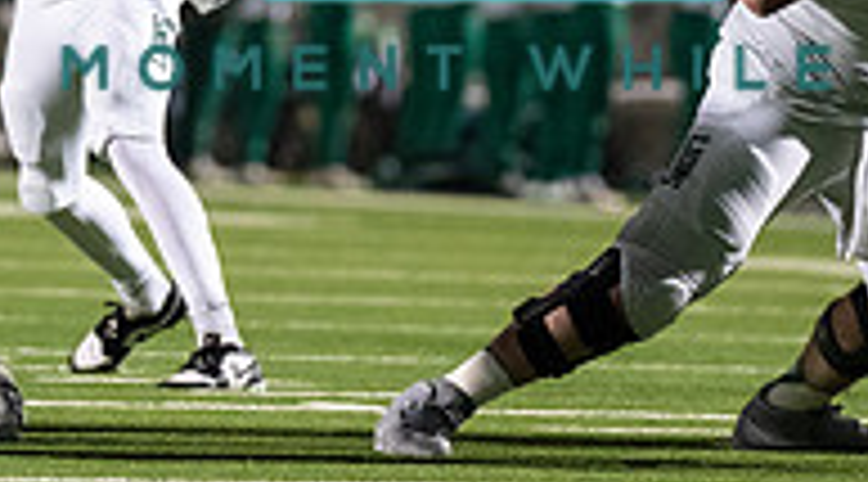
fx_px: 19290
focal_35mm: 841
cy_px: -251
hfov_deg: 2.6
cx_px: 27
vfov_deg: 1.4
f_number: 2.8
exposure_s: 1/1250
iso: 4000
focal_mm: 200
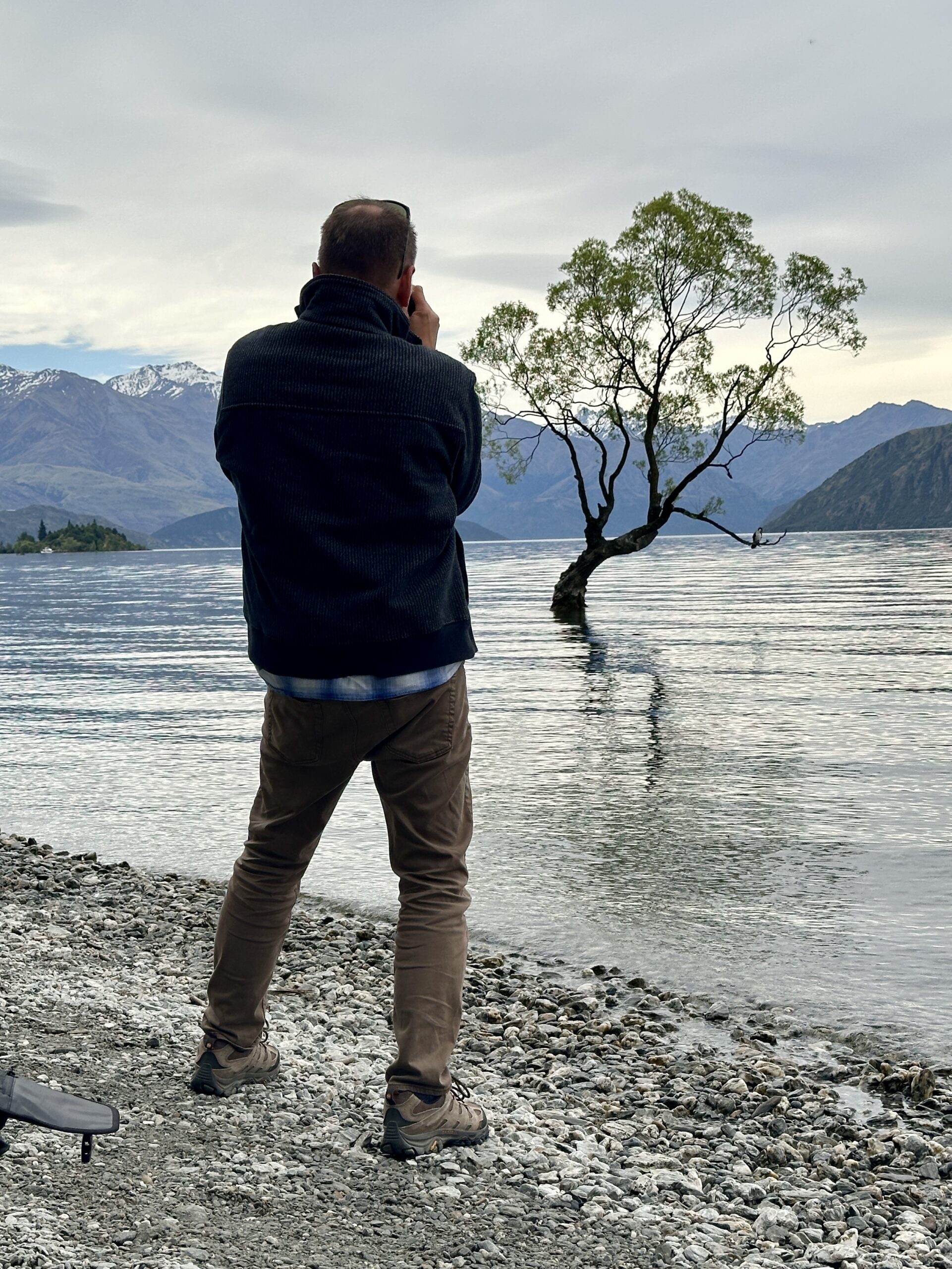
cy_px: 634
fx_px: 1760
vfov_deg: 39.7
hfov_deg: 30.3
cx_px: 476
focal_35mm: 48
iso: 64
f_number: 1.78
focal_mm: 6.86
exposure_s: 1/2890
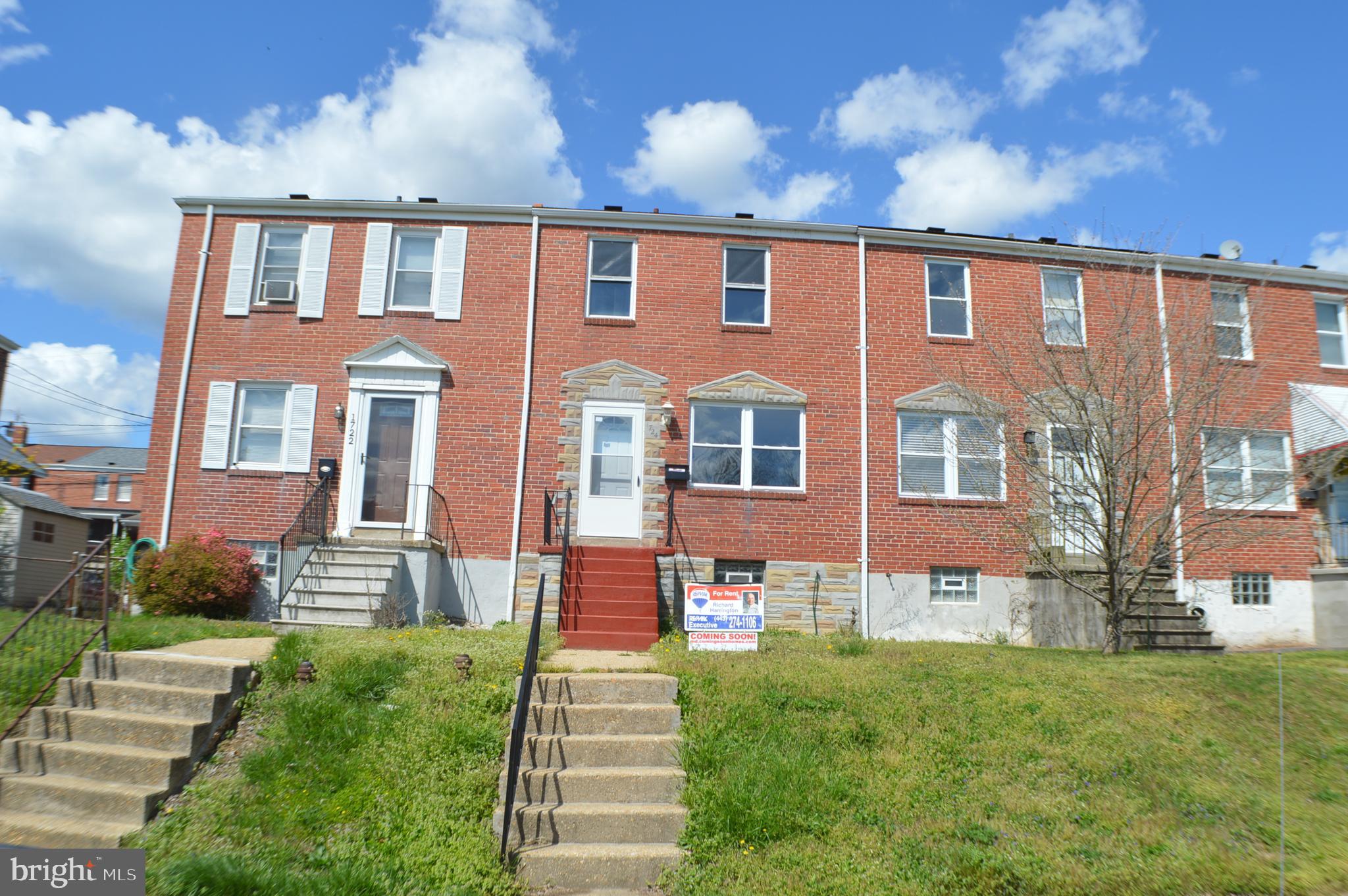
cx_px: 674
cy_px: 448
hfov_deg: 57.3
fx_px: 1234
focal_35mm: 33
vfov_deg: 39.9
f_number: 8
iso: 100
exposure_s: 1/250
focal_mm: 22
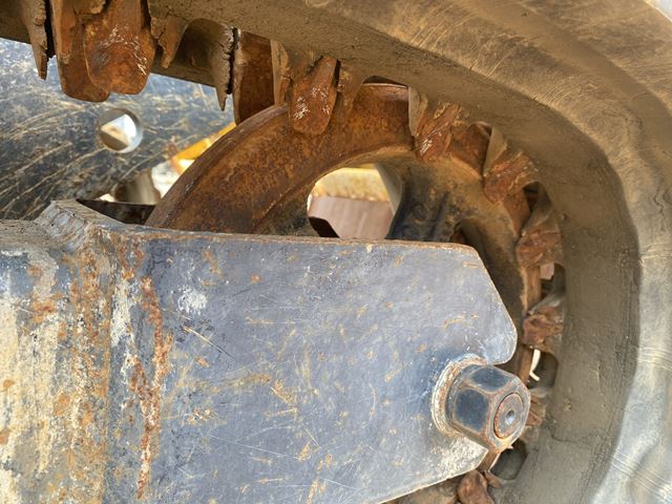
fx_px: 505
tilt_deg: -5.9
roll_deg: -7.6
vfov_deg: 53.1
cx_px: 336
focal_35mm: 26
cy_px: 252
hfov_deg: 67.3
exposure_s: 1/121
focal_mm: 4.25
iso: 40
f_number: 1.8
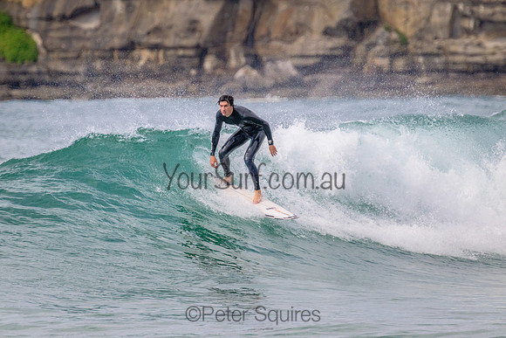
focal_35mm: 800
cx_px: 253
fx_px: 11247
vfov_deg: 1.7
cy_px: 169
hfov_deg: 2.6
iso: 2000
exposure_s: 1/2000
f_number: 11
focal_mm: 800
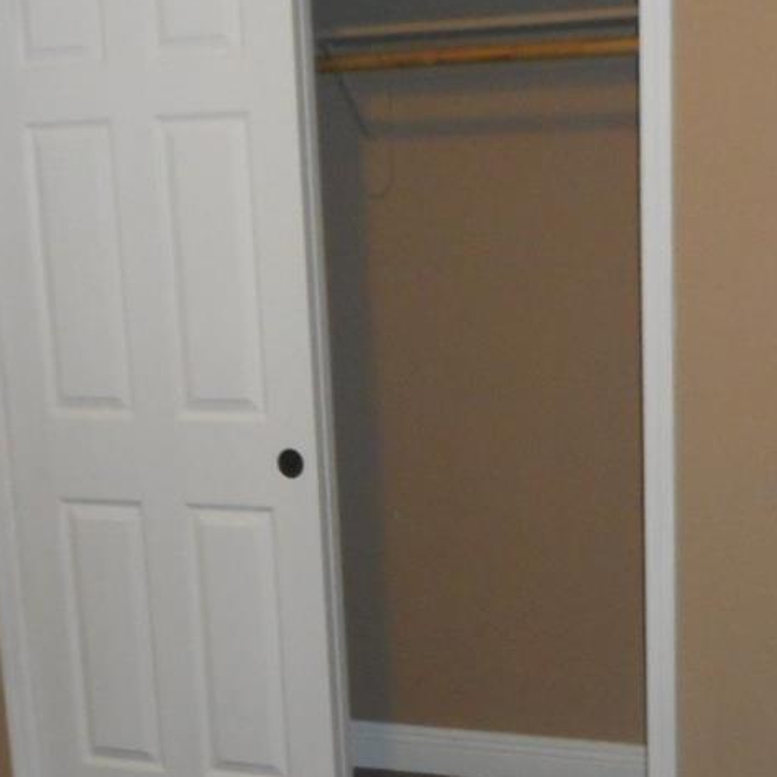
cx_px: 460
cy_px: 654
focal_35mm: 70
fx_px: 1778
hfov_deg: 24.6
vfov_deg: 24.2
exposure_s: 1/25
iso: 400
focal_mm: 4.5
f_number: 3.7
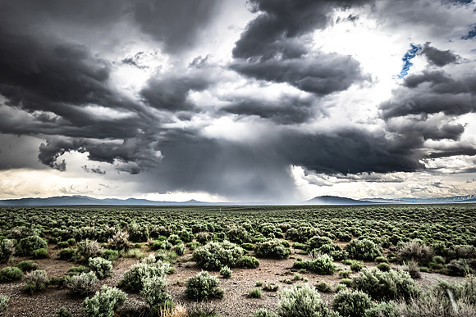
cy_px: 158
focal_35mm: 24
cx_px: 238
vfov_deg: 53.2
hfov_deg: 73.7
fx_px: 317
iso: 320
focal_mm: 9.13
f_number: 6.3
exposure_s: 1/640
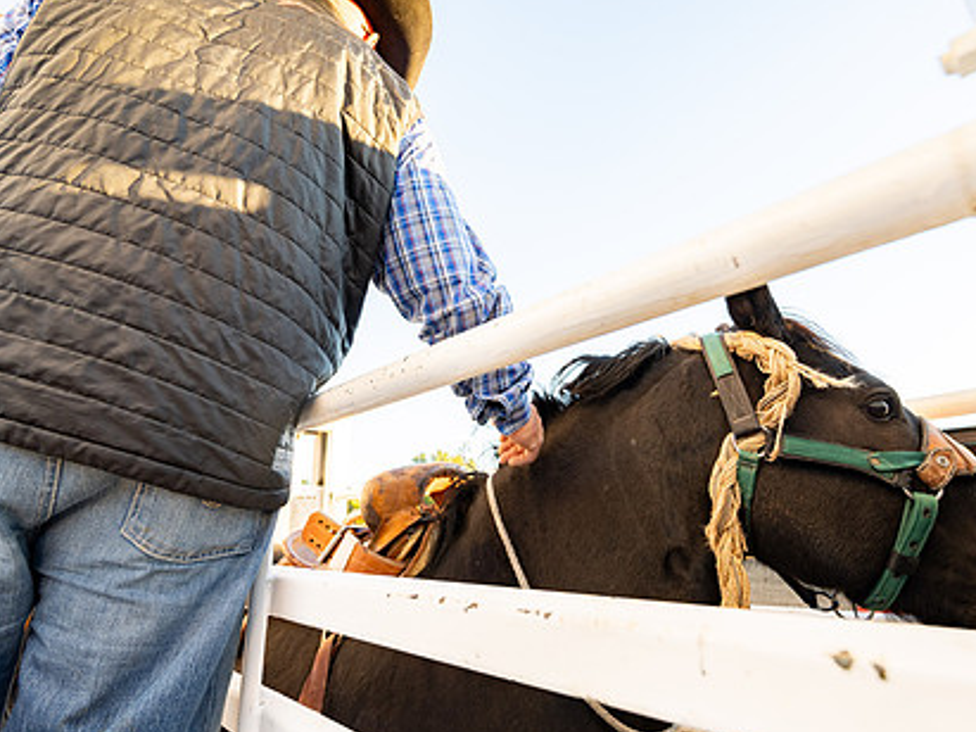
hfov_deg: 84.7
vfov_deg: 68.7
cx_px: 492
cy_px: 370
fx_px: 536
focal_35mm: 19
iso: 250
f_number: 4
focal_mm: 14
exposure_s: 1/200
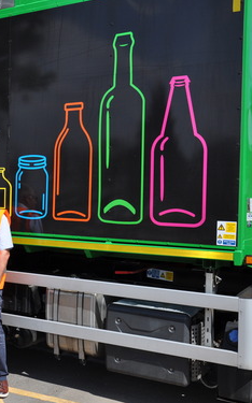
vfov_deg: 39.6
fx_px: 561
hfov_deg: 24.5
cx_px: 17
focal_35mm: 51
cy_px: 201
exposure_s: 1/400
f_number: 10
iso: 200
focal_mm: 22
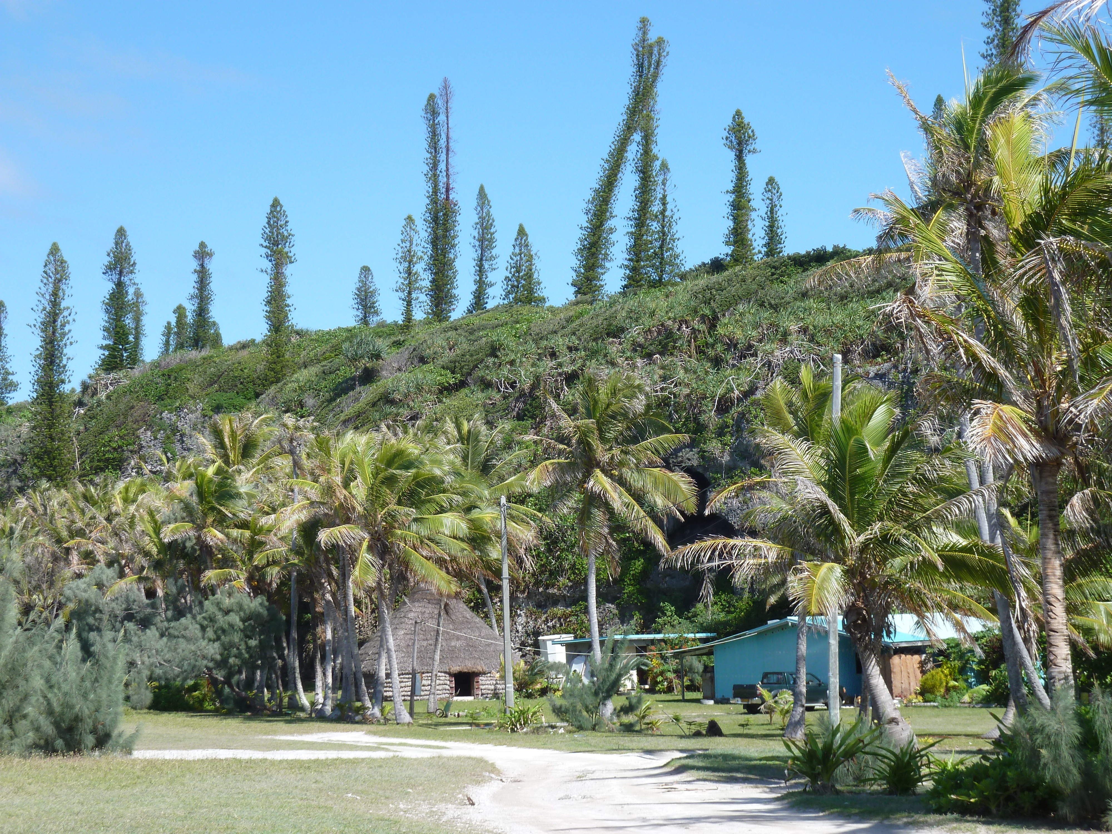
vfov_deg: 18.9
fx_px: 2506
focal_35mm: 78
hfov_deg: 25.0
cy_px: 417
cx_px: 556
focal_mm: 12.8
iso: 80
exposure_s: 1/400
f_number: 4.2
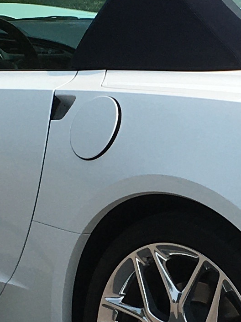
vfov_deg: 11.9
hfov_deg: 8.9
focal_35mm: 166
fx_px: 1541
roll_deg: -1.1
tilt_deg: -14.4
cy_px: 206
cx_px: 182
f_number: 2.2
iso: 25
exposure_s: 1/1637
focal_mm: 4.15
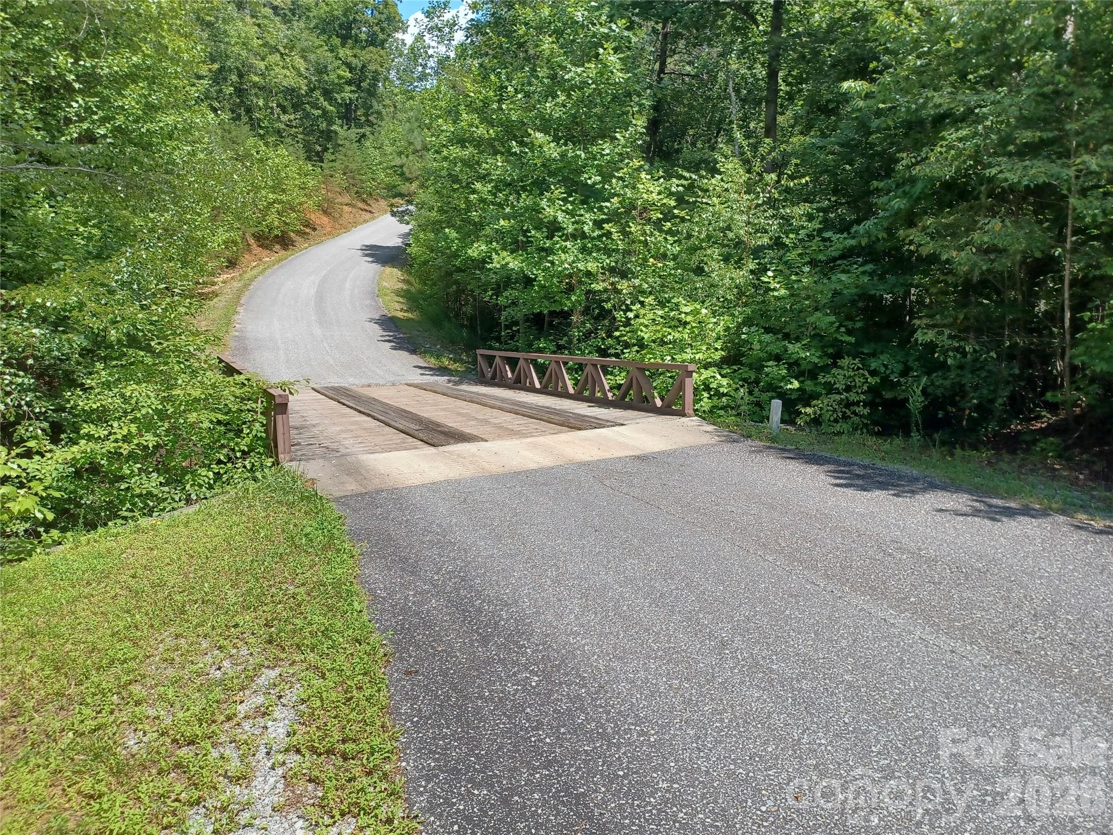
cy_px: 418
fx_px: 804
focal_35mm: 25
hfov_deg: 69.4
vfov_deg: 54.9
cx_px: 556
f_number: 1.8
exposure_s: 1/262
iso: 32
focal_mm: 4.6
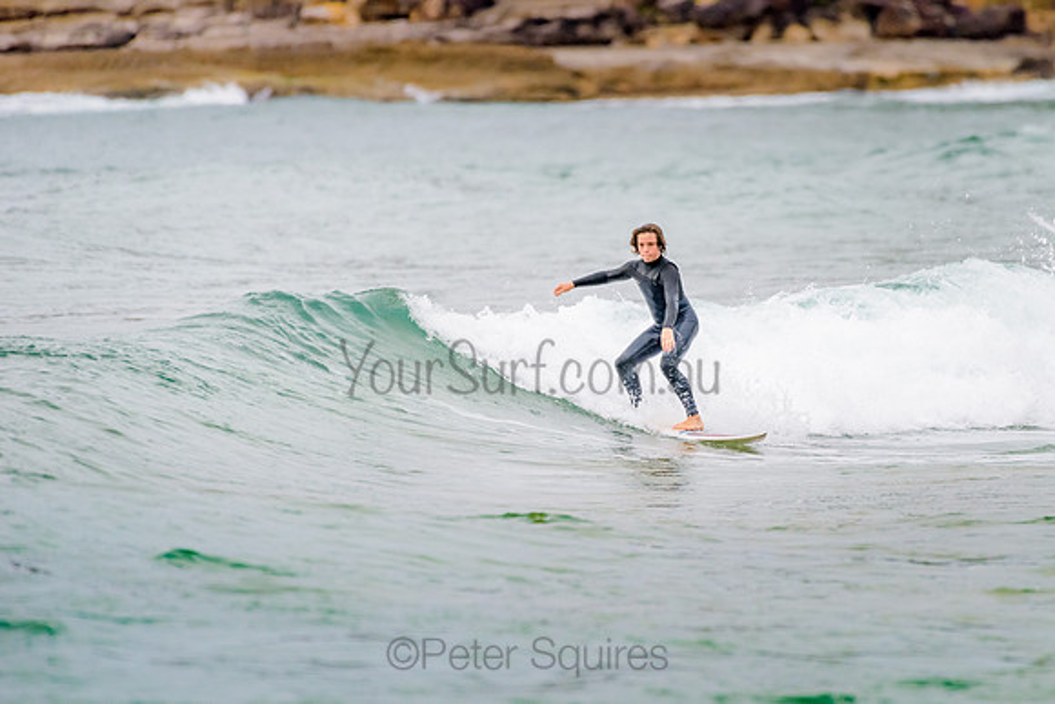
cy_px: 319
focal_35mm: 613
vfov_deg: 2.2
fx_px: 17966
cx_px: 647
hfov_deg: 3.4
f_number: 5.6
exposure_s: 1/800
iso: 720
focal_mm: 500
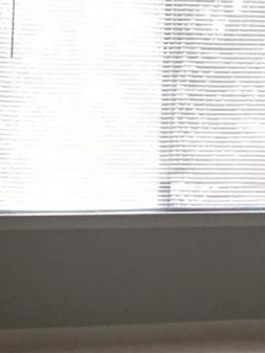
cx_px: -174
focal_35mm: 172
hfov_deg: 8.4
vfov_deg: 11.5
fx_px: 1755
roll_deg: +0.3
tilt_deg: -4.2
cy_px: 195
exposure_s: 1/30
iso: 125
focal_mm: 4.15
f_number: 2.2
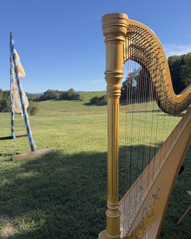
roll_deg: +1.6
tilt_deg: -10.6
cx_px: 92
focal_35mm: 28
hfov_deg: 51.5
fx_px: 198
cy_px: 136
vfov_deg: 62.0
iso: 80
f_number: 1.78
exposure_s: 1/2703
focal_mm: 6.76
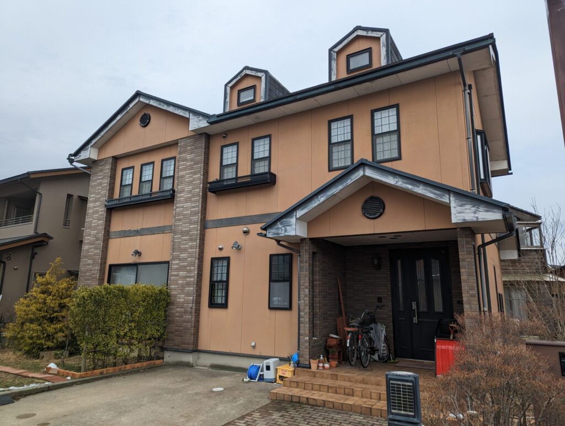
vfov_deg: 56.9
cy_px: 213
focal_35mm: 24
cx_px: 282
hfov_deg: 71.5
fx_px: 392
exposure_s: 1/1217
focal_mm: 6.81
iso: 46
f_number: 1.85
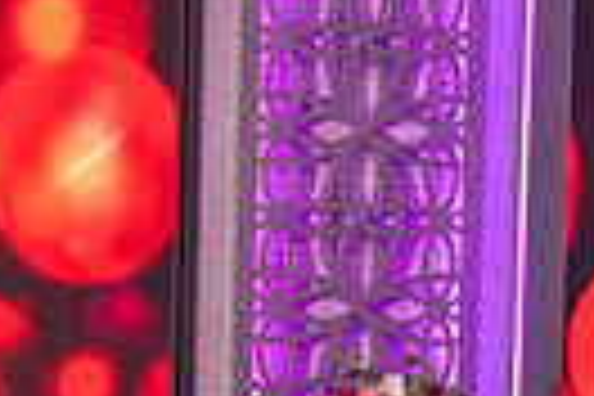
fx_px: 4240
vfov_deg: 5.2
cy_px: 934
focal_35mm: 257
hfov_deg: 7.9
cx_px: -304
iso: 640
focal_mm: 42
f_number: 4.5
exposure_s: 1/160
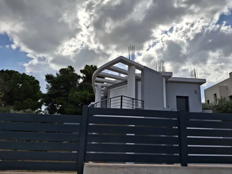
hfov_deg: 67.3
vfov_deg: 53.1
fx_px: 174
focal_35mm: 26
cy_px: 87
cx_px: 120
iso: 32
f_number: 1.8
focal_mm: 4.69
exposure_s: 1/6536
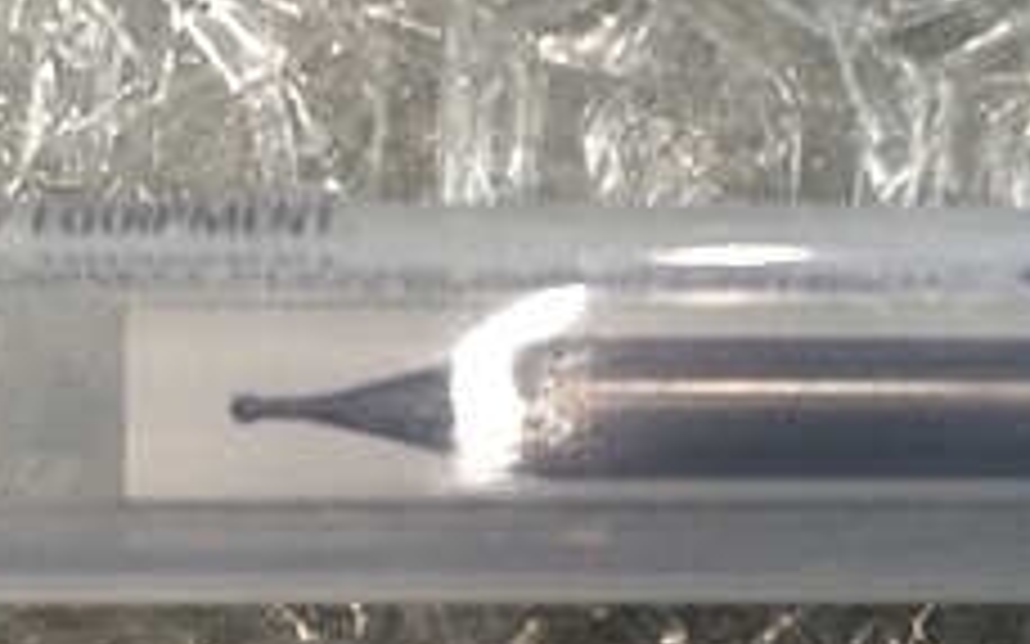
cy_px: 423
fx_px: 2413
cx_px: 765
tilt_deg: -85.9
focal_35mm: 86
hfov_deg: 23.9
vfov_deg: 15.2
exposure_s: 1/33
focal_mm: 4.15
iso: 125
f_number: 2.2
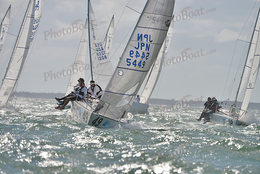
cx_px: 130
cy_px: 87
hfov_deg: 5.7
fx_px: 2600
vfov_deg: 3.8
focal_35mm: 360
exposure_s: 1/2000
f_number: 7.1
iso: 280
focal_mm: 360
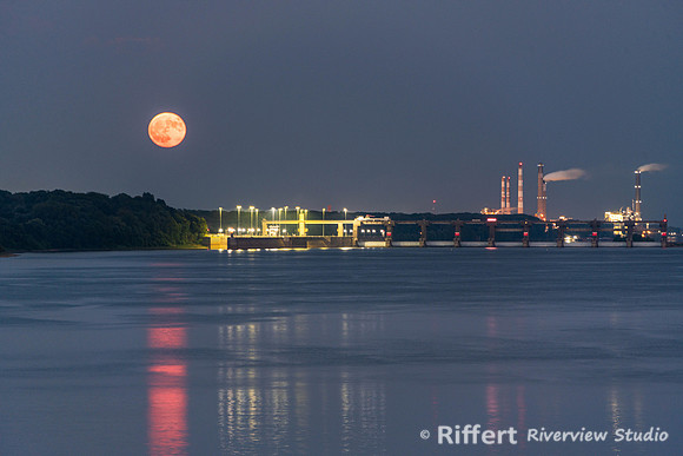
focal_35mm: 203
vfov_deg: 6.8
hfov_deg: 10.1
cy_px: 228
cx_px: 342
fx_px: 3849
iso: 64
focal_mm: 200
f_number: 5.6
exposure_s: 3
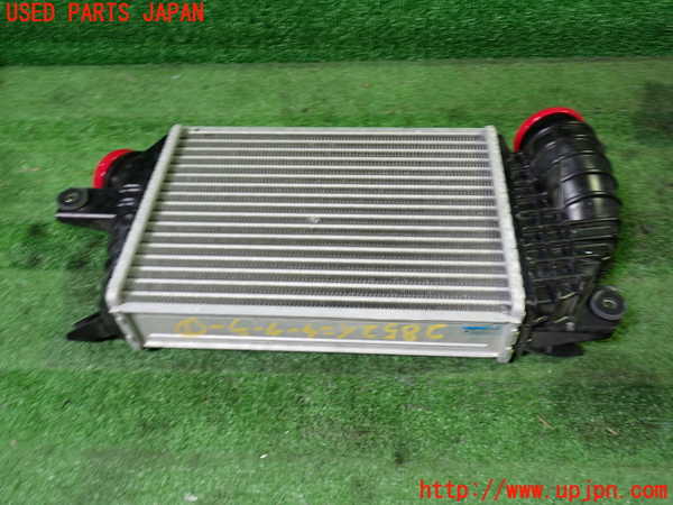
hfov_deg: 60.0
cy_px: 252
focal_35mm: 30
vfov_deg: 46.8
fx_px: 583
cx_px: 336
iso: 320
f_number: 2.3
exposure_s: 1/30
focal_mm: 5.4
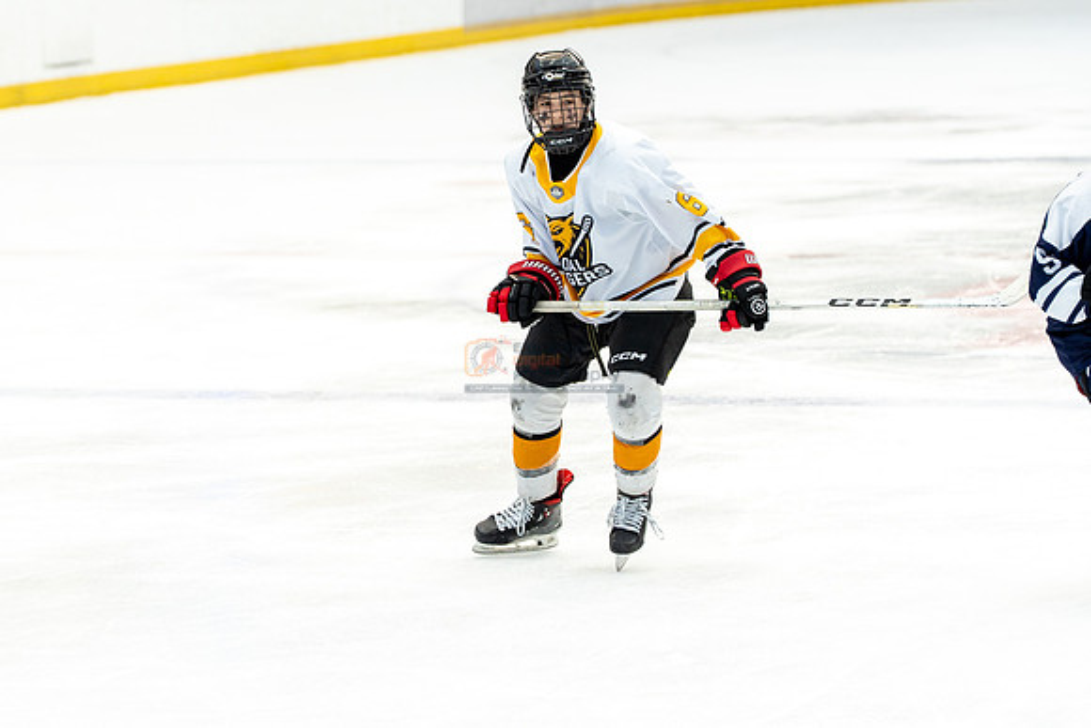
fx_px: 6573
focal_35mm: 217
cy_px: 373
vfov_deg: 6.3
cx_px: 490
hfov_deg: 9.5
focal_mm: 126
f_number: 3.5
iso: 800
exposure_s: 1/640
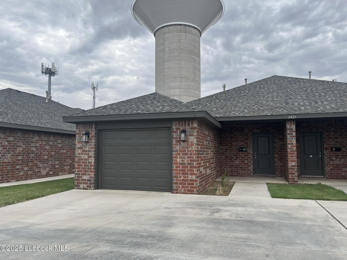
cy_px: 130
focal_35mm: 26
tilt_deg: +3.0
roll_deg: -0.8
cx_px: 174
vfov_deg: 53.1
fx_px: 261
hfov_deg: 67.3
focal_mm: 5.1
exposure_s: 1/2899
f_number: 1.6
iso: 50
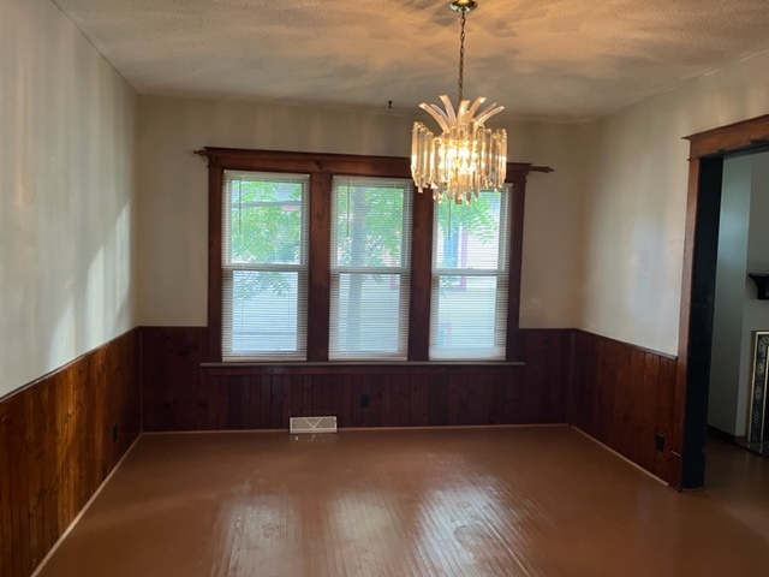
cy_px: 288
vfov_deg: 53.1
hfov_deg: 67.3
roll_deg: -1.7
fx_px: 578
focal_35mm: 26
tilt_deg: -3.6
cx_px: 384
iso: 160
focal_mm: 5.1
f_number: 1.6
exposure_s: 1/60
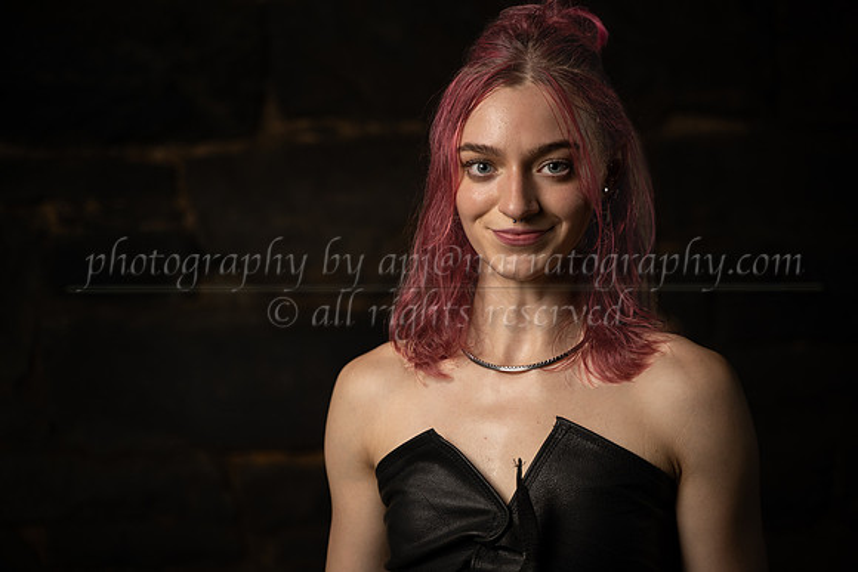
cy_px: 286
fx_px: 1788
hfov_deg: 27.0
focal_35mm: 75
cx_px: 429
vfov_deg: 18.2
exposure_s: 1/400
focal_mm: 75
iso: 400
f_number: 2.8
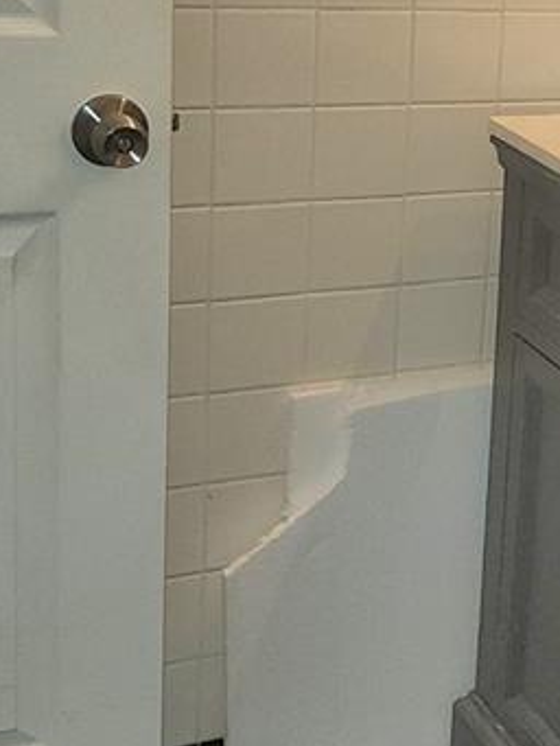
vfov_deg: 23.9
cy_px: 221
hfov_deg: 16.7
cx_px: 809
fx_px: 1746
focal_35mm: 81
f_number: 1.8
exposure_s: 1/30
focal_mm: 6.4
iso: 100
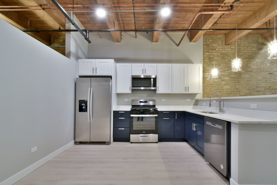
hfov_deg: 100.4
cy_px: 92
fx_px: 115
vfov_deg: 77.3
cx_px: 138
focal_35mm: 15
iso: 125
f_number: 22
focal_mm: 10
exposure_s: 8
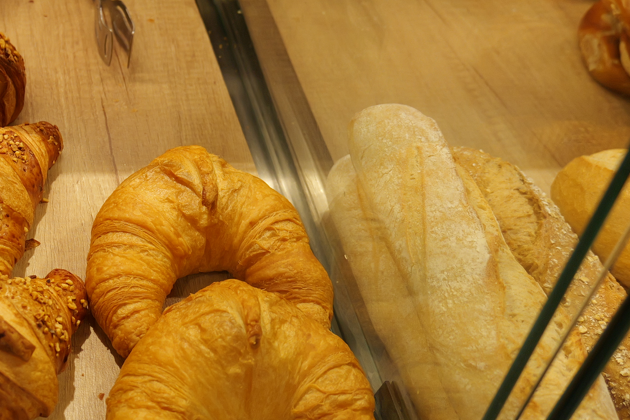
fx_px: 910
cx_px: -32
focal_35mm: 52
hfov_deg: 34.0
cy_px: 93
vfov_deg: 25.6
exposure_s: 1/400
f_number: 3.5
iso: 1250
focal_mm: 20
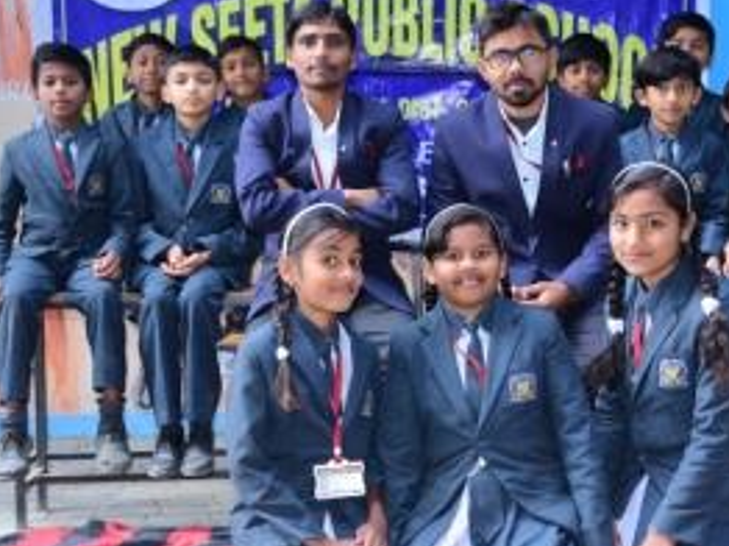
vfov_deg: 18.6
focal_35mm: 79
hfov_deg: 24.7
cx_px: 434
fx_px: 1662
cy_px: 294
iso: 320
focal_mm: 48
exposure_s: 1/125
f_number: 5.6
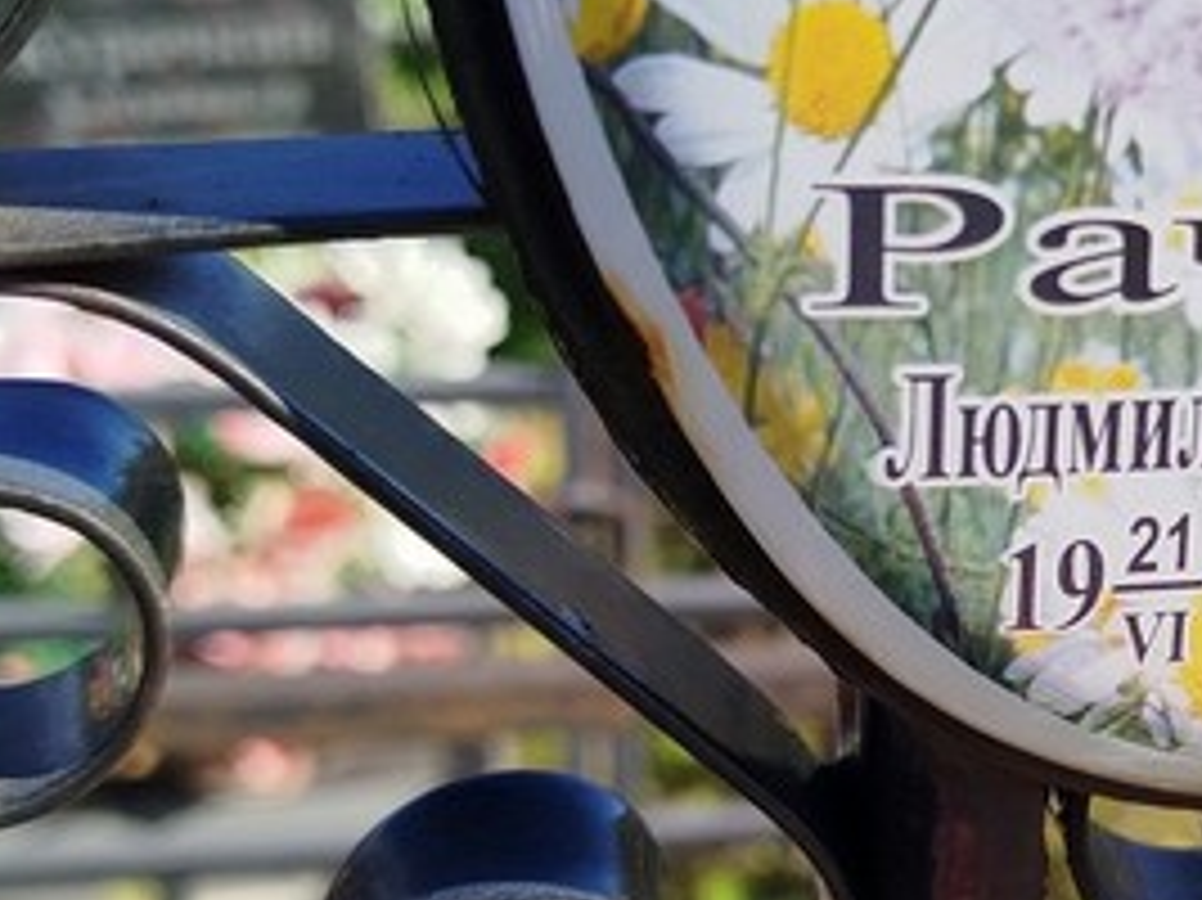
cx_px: 1076
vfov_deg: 20.4
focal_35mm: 72
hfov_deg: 26.2
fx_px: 2499
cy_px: 540
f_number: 1.7
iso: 50
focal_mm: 5.31
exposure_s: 1/768
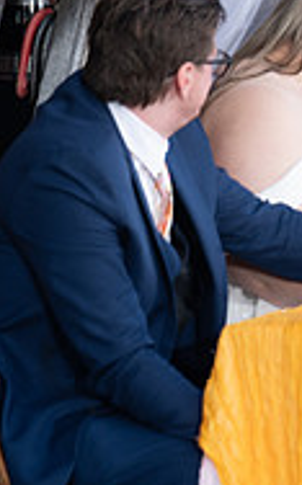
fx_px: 6248
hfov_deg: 2.8
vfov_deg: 4.4
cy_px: -9
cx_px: 617
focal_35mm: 473
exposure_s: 1/125
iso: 320
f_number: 5.6
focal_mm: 150
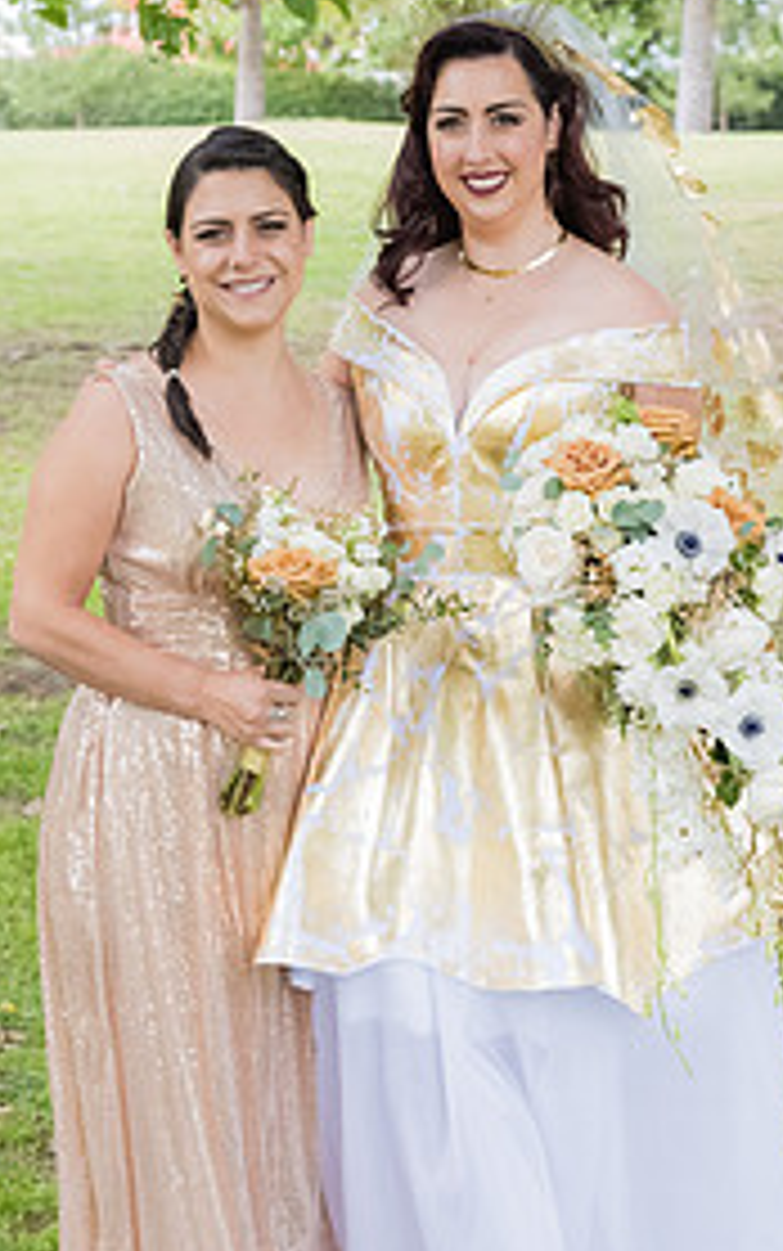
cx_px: 369
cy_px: 657
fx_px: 3377
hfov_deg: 13.2
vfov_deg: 21.0
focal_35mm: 99
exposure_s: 1/800
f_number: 5.6
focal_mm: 60
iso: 1250
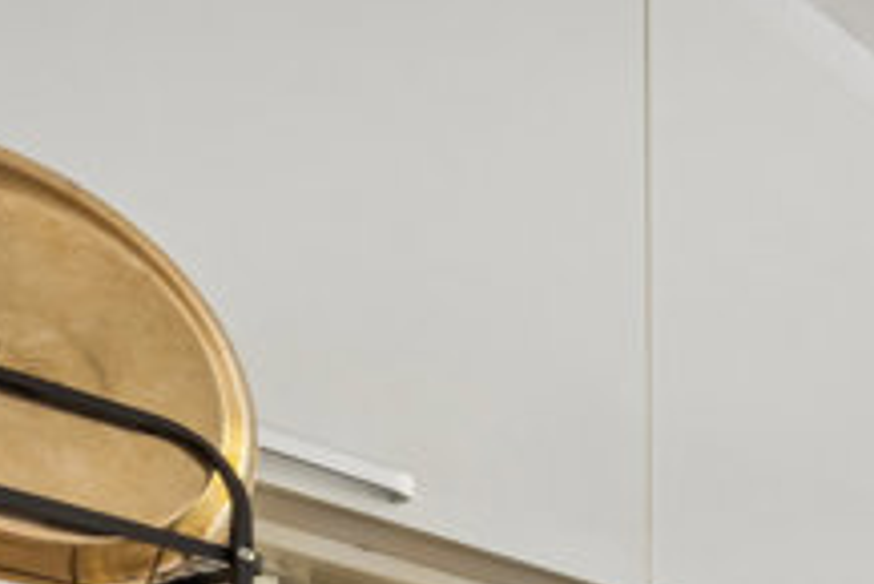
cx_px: 1522
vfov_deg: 18.0
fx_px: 1433
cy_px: 1069
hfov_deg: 22.4
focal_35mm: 59
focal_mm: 16
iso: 200
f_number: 10
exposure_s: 1/6
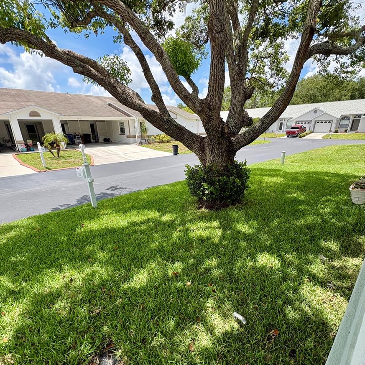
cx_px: 181
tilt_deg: -20.7
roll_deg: +1.6
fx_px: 203
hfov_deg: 84.0
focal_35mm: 17
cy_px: 207
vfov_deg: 83.5
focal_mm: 2.22
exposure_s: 1/944
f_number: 2.2
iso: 64
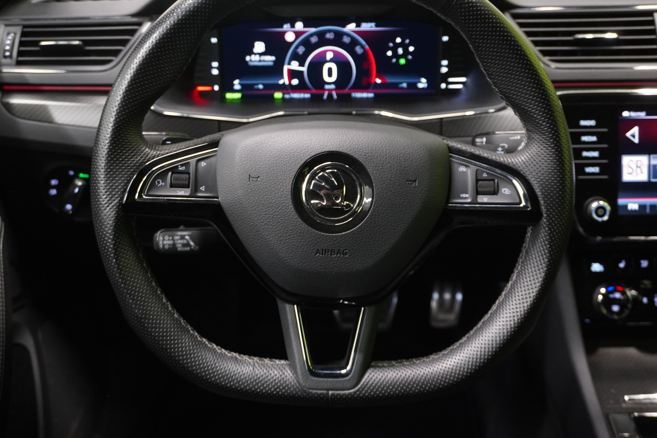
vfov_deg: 31.1
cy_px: 182
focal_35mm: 43
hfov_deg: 45.4
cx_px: 331
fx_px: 785
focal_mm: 24
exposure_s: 1/40
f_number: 4.5
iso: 2500
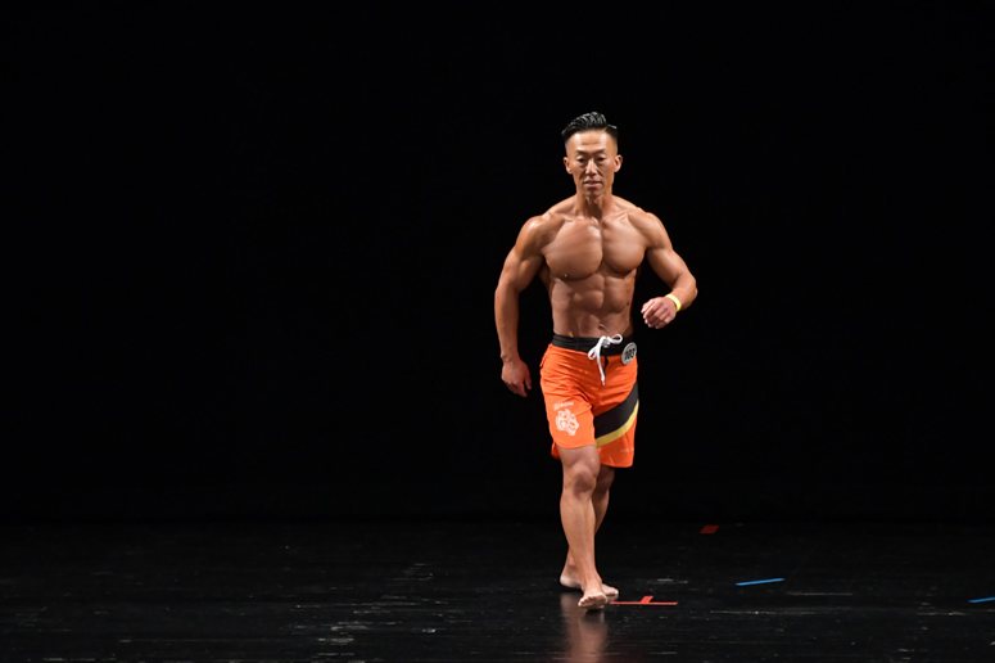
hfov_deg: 6.9
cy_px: 332
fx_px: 8288
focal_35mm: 300
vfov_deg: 4.6
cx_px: 498
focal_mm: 200
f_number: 5.6
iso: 3200
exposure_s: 1/400
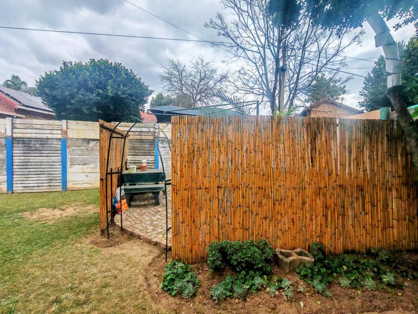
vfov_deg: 78.1
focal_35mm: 16
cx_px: 209
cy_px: 157
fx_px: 193
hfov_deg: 94.5
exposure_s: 1/640
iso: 50
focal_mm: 1.96
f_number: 2.2
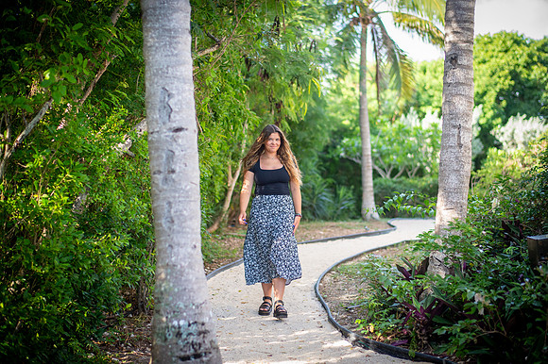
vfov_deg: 23.4
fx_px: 882
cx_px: 274
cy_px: 182
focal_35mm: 58
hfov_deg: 34.5
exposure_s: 1/1600
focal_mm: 58
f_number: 1.8
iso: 2000
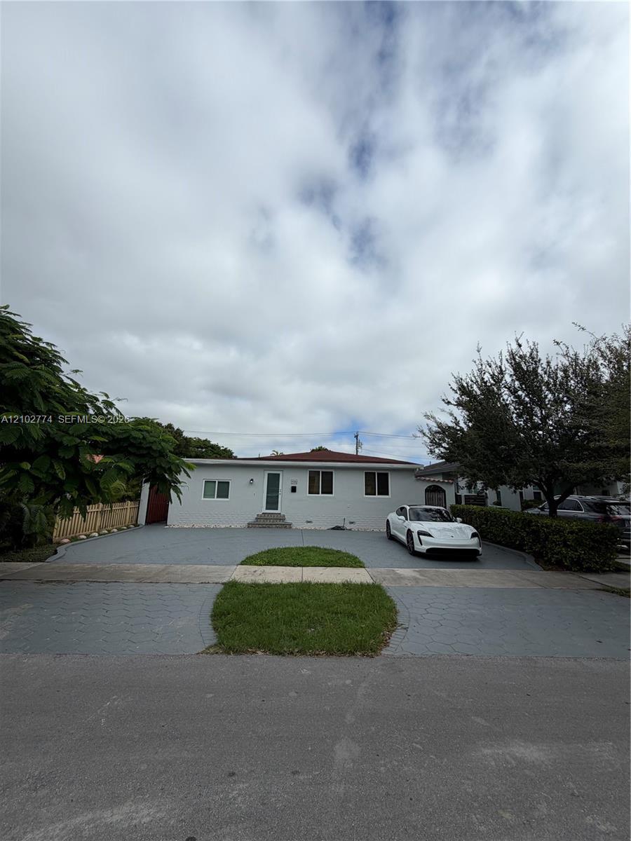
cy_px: 420
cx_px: 316
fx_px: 340
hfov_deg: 85.7
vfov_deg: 102.1
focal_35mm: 14
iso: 20
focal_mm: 2.22
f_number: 2.2
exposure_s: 1/1464
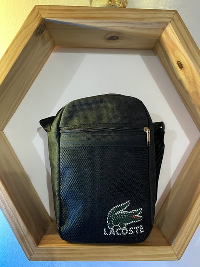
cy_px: 134
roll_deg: -2.2
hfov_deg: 53.1
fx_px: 200
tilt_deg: +2.4
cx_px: 100
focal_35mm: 26
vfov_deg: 67.3
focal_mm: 4.25
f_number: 1.8
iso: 400
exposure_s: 1/33
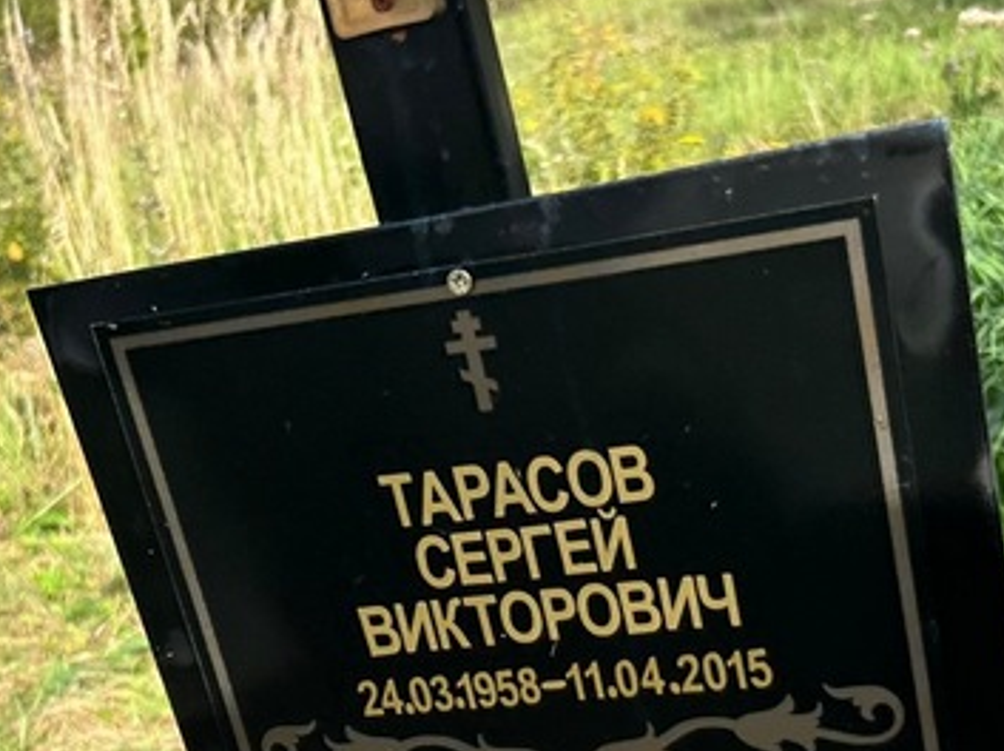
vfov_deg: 24.2
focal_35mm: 59
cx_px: 612
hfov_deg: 32.6
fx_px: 1709
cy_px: 654
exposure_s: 1/1159
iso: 50
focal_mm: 5.7
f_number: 1.5
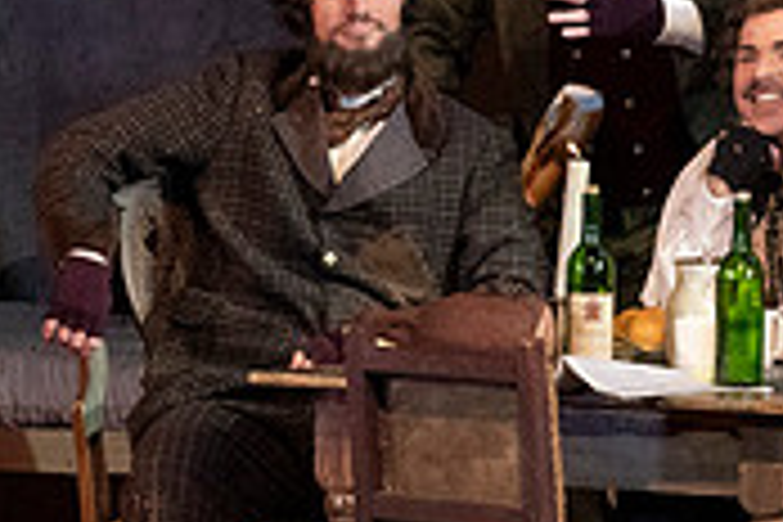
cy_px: 263
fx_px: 13941
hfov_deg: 3.2
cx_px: 603
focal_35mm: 641
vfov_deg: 2.1
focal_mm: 192
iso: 16000
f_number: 13
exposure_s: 1/320
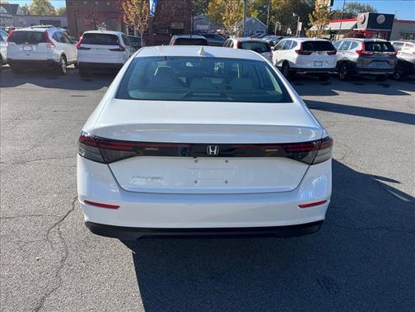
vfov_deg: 53.1
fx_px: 312
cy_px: 156
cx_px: 208
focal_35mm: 26
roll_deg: -1.6
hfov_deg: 67.3
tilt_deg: -21.1
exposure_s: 1/1890
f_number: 1.6
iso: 50
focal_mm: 5.1
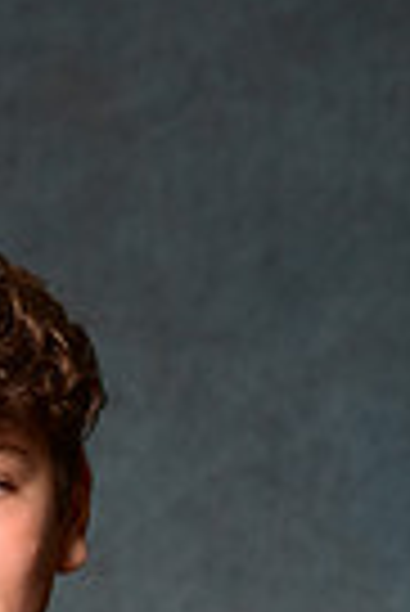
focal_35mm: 298
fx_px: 5078
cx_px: -142
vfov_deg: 6.8
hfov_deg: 4.6
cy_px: 958
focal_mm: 70
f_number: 5
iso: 100
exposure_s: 1/200
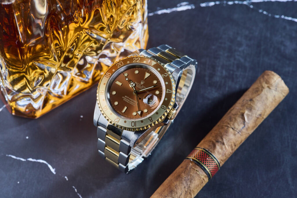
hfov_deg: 19.5
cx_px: 148
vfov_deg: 13.0
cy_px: 99
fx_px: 866
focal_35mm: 105
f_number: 14
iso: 400
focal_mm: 105
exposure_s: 1/160
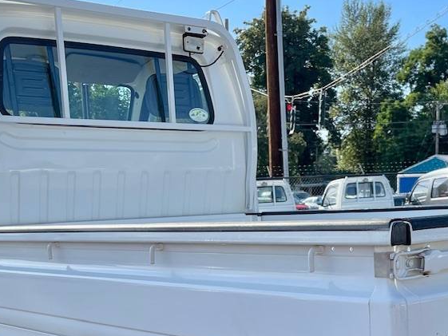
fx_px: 738
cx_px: 297
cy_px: 318
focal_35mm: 57
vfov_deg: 24.7
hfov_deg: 33.5
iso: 32
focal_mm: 5.1
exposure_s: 1/1353
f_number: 1.6
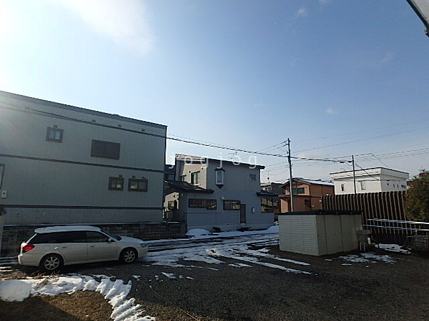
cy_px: 160
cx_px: 214
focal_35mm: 21
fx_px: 260
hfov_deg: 79.0
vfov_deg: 63.4
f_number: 6
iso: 125
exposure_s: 1/800
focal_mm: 3.7
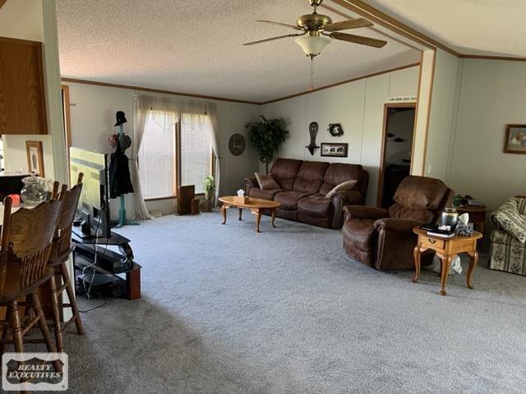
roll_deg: -1.7
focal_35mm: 26
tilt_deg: -9.6
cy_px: 197
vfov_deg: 53.1
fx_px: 395
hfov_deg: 67.3
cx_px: 263
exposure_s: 1/60
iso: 160
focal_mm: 5.7
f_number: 1.5
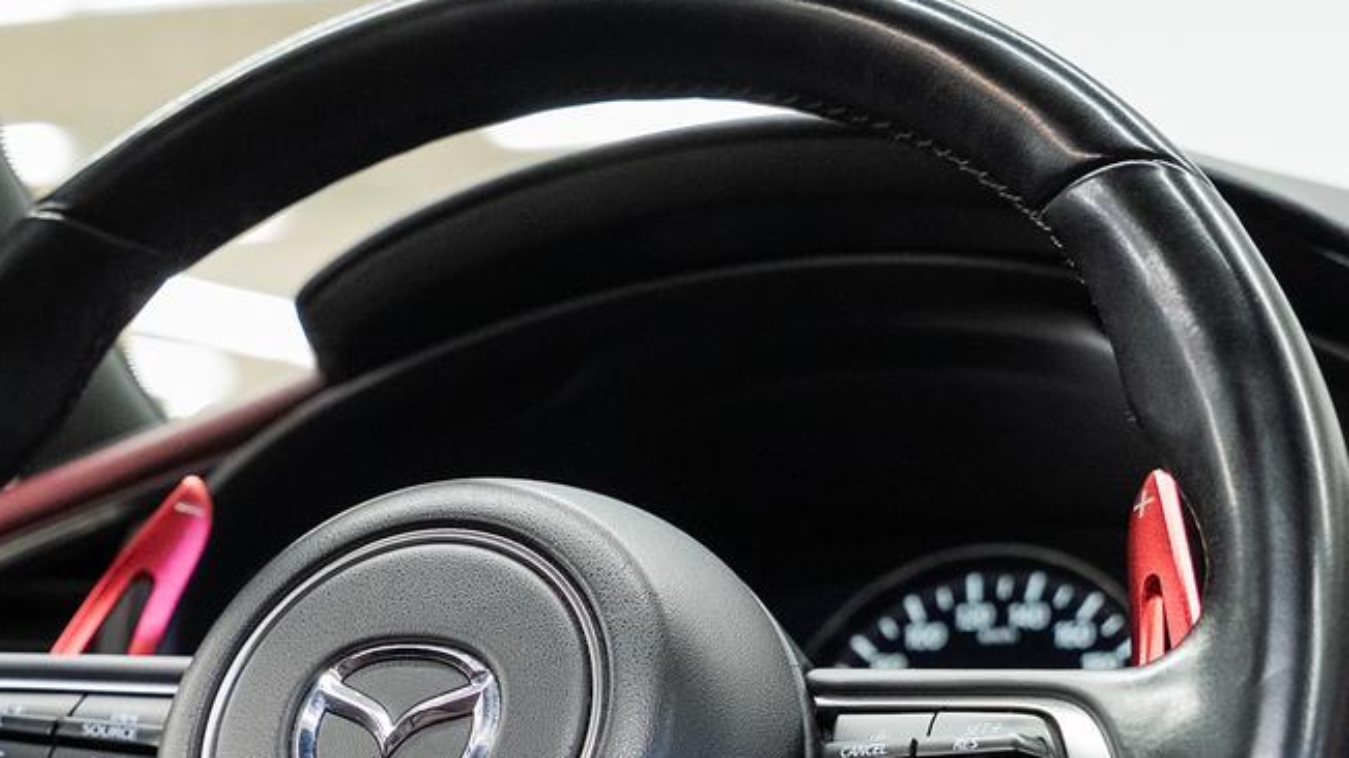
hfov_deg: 18.2
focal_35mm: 117
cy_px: 744
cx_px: 409
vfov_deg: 10.3
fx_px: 4185
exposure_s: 1/40
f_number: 4
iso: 1250
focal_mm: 47.8
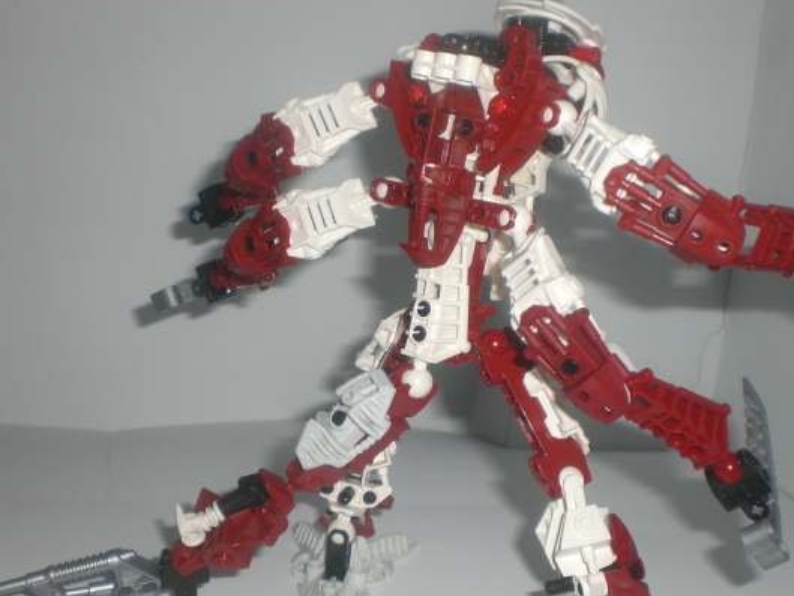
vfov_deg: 31.5
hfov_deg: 41.2
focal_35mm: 46
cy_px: 321
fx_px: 1055
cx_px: 432
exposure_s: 1/60
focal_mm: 6.3
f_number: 3.1
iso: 50
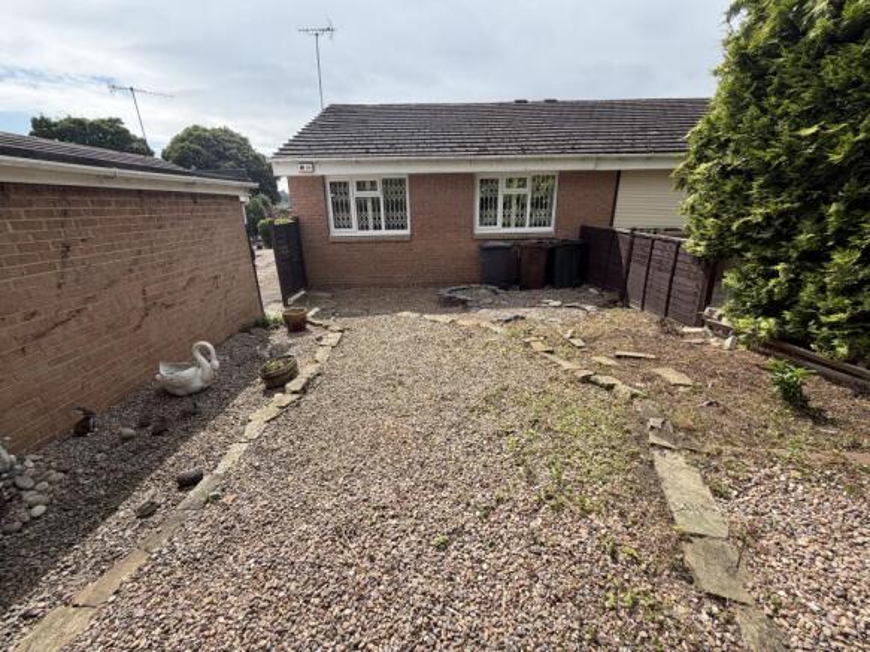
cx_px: 435
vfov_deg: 85.7
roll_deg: +1.5
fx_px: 352
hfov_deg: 102.1
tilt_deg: -19.0
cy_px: 326
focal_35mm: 14
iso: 32
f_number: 2.2
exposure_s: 1/901
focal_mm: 2.22
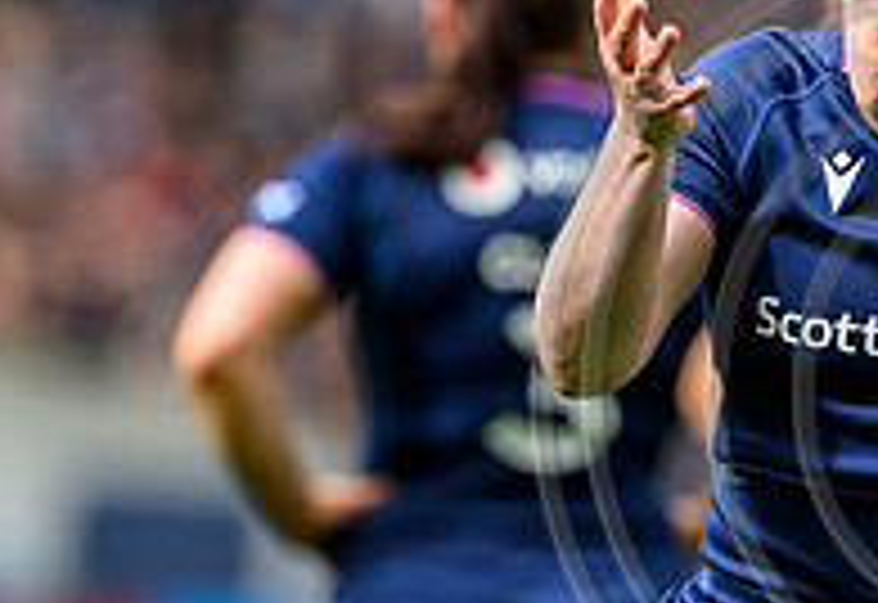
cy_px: 339
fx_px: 32056
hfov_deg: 1.6
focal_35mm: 1302
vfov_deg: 1.1
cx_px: 1054
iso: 500
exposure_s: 1/1600
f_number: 4
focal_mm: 400
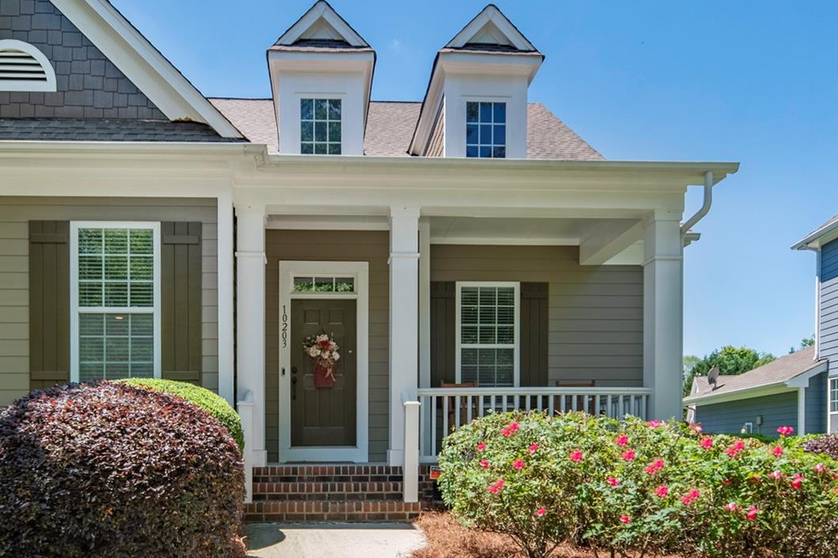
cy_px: 378
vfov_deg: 47.1
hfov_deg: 65.6
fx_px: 628
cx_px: 279
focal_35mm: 27
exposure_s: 1/4000
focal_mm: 14
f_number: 6.3
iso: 320
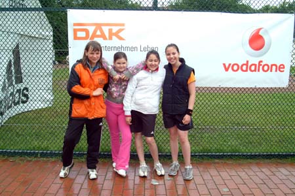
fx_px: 258
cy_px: 98
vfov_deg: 41.7
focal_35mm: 32
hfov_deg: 59.5
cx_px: 148
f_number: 8
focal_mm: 21
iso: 400
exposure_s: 1/250
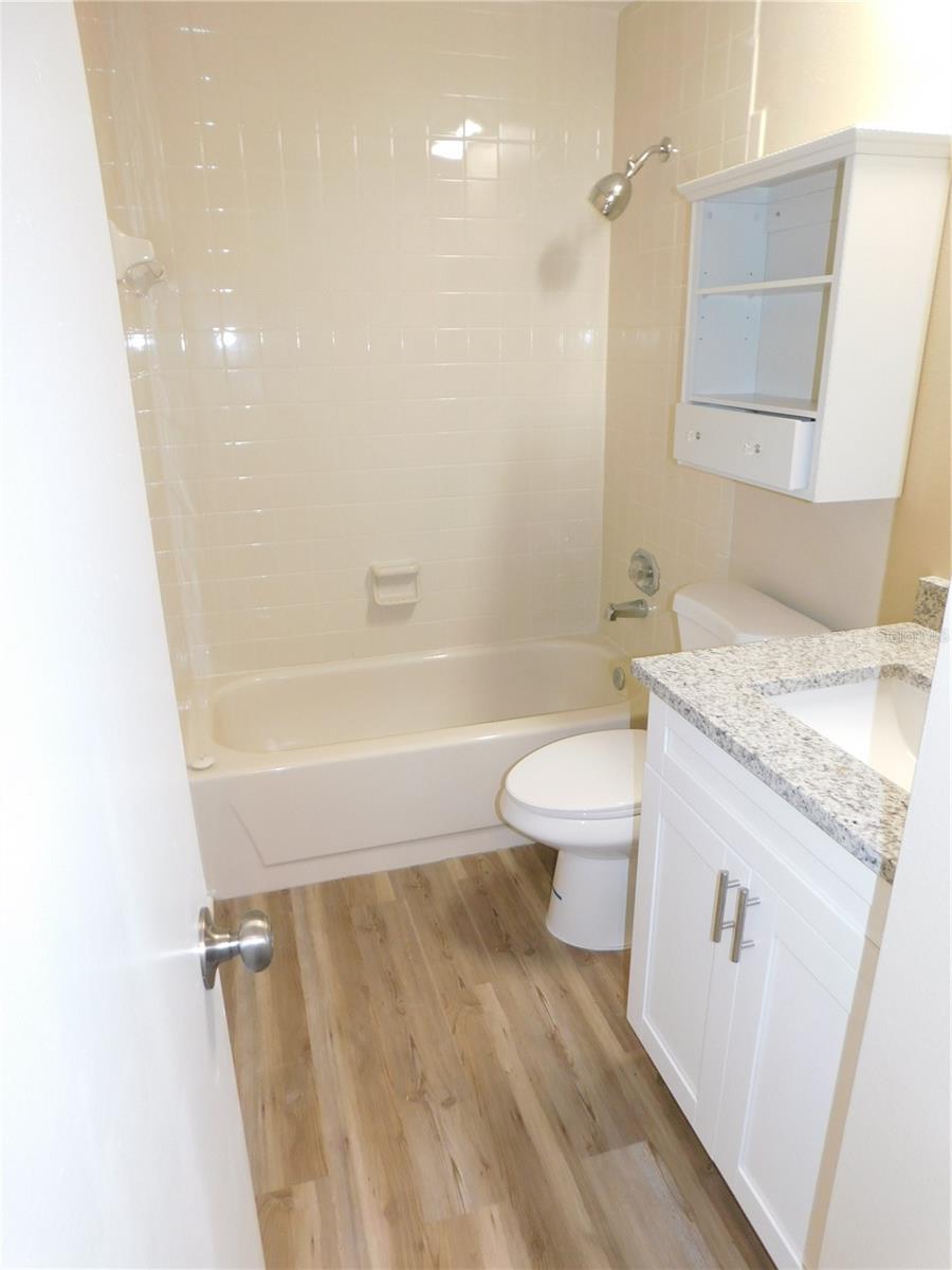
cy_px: 635
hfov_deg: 58.9
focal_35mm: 23
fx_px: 843
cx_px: 476
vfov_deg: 73.9
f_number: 3
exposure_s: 1/30
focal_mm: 4
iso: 200
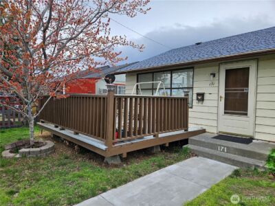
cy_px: 103
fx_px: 183
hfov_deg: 73.9
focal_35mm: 23
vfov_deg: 58.9
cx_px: 138
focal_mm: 5.4
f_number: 1.8
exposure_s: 1/458
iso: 25
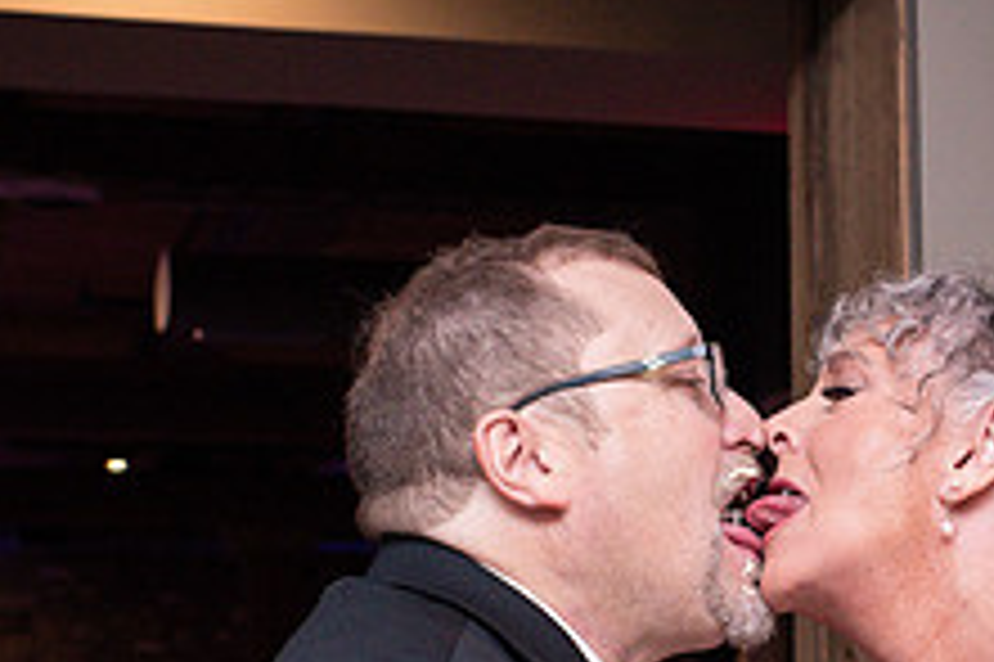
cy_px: 538
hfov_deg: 21.9
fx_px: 2538
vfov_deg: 14.7
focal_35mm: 92
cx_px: 796
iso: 2500
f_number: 5.6
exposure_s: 1/200
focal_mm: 35
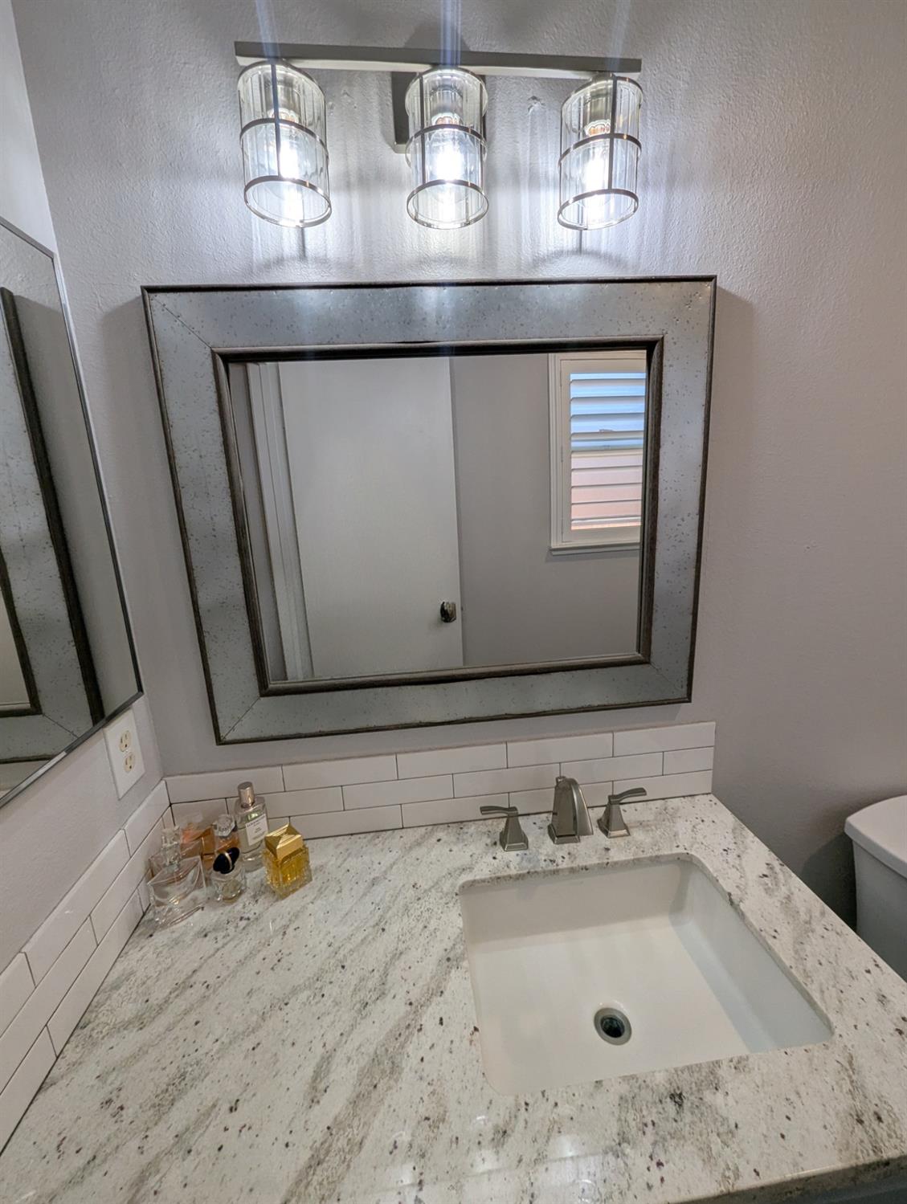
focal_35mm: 13
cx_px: 454
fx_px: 453
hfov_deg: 90.1
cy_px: 602
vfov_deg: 106.1
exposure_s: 1/120
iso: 35
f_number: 2.2
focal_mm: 1.95
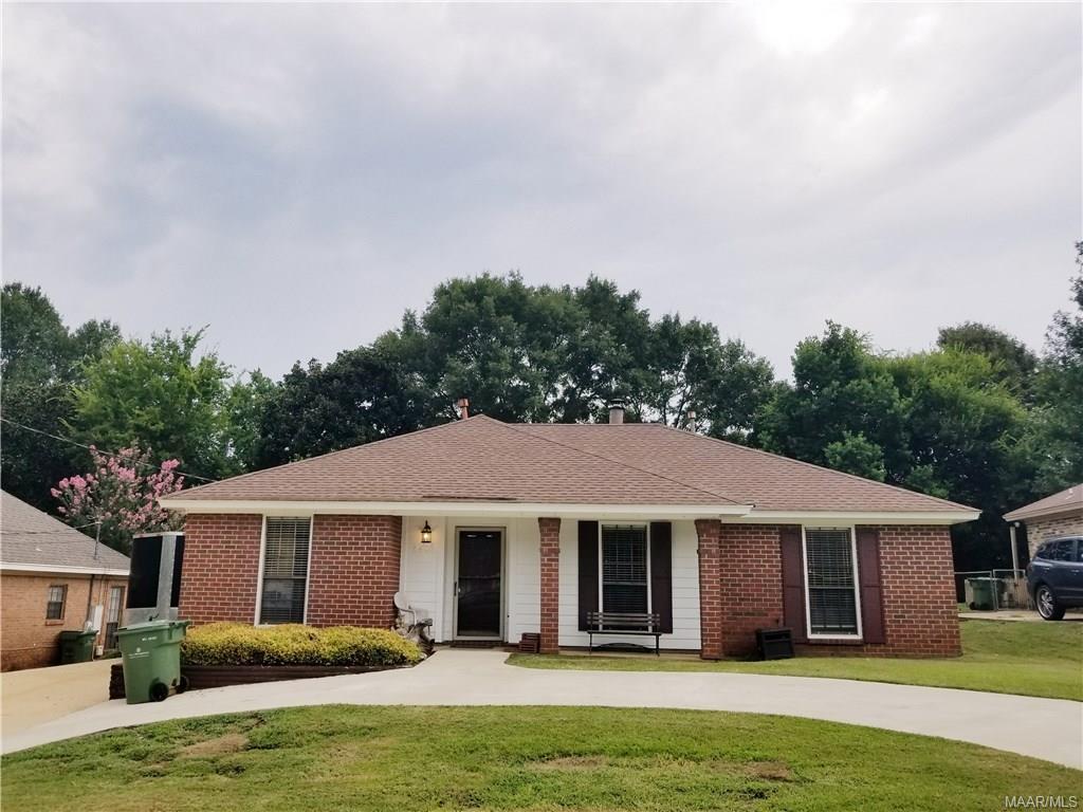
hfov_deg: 67.3
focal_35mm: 26
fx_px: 813
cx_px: 542
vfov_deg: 53.1
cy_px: 406
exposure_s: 1/2216
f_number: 1.7
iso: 50
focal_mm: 4.25
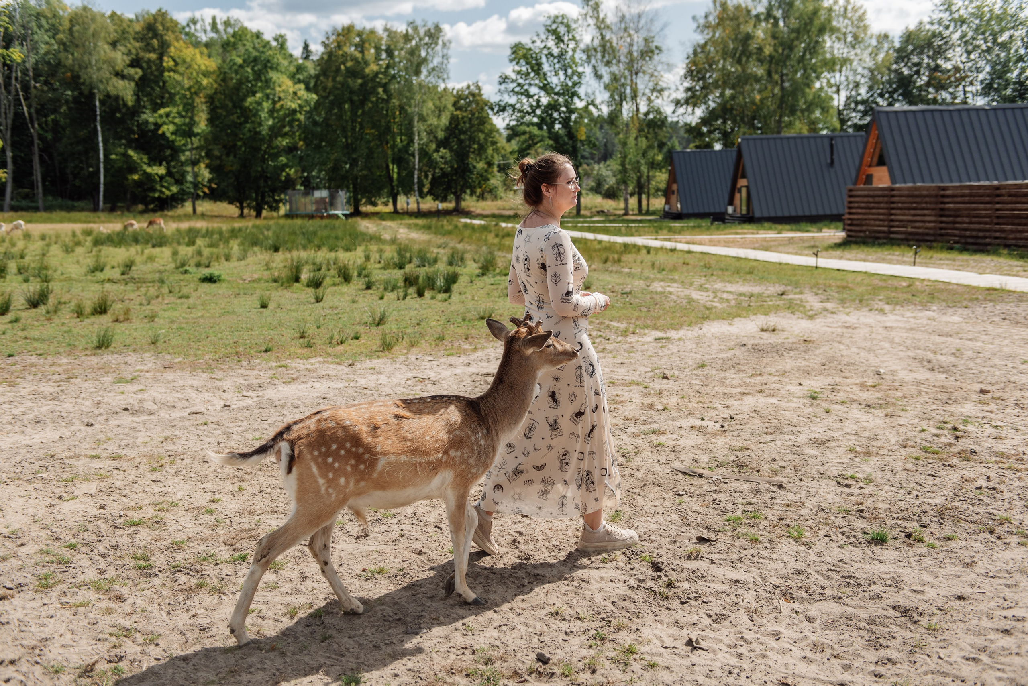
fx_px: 1143
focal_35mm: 40
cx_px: 514
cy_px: 343
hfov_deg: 48.4
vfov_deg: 33.4
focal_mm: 40
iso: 160
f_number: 3.2
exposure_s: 1/2500
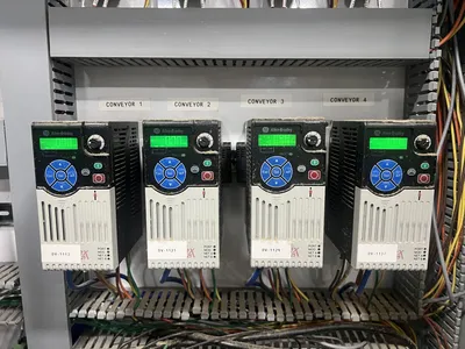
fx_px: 349
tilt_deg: -7.3
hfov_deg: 67.3
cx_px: 232
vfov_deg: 53.1
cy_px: 174
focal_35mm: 26
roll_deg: +0.4
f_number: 1.5
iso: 400
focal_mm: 5.7
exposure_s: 1/60
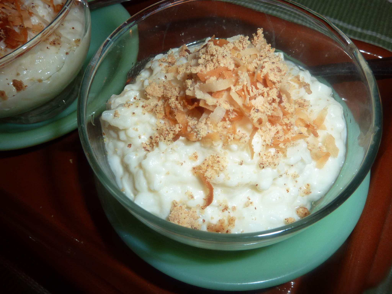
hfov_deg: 69.4
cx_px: 196
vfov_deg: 54.9
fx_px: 283
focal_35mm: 25
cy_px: 147
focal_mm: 4.1
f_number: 4
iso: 100
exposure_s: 1/60
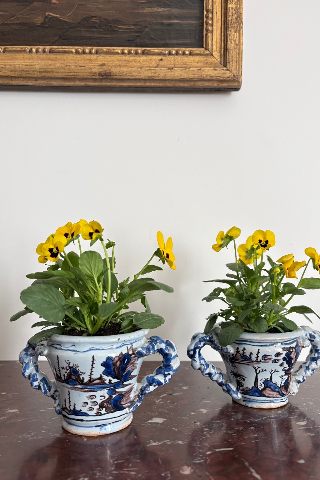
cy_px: 248
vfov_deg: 65.5
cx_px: 166
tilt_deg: +2.1
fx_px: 373
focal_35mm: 28
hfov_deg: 46.4
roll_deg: -1.6
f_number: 1.6
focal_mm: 5.96
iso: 125
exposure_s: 1/60
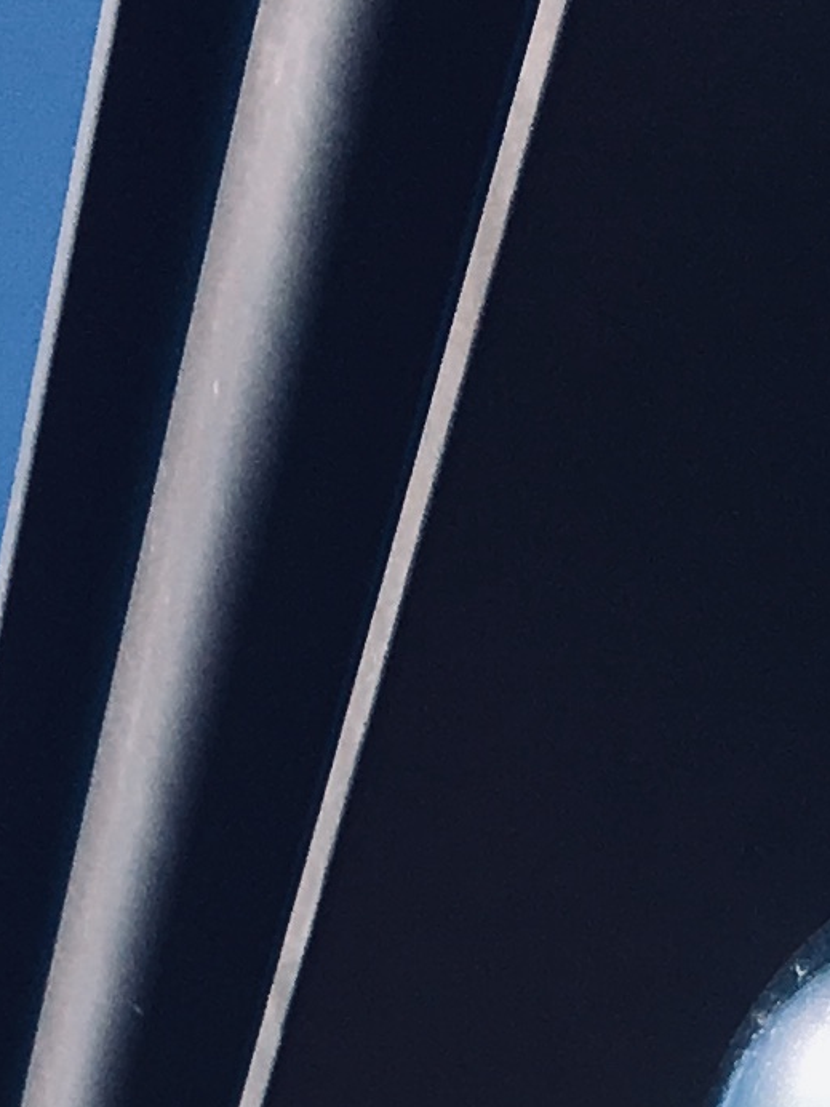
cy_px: 2556
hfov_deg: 8.7
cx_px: 1054
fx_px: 5403
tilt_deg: +18.4
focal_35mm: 169
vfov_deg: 10.3
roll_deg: -2.8
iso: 25
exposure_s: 1/1972
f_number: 2.2
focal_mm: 4.15
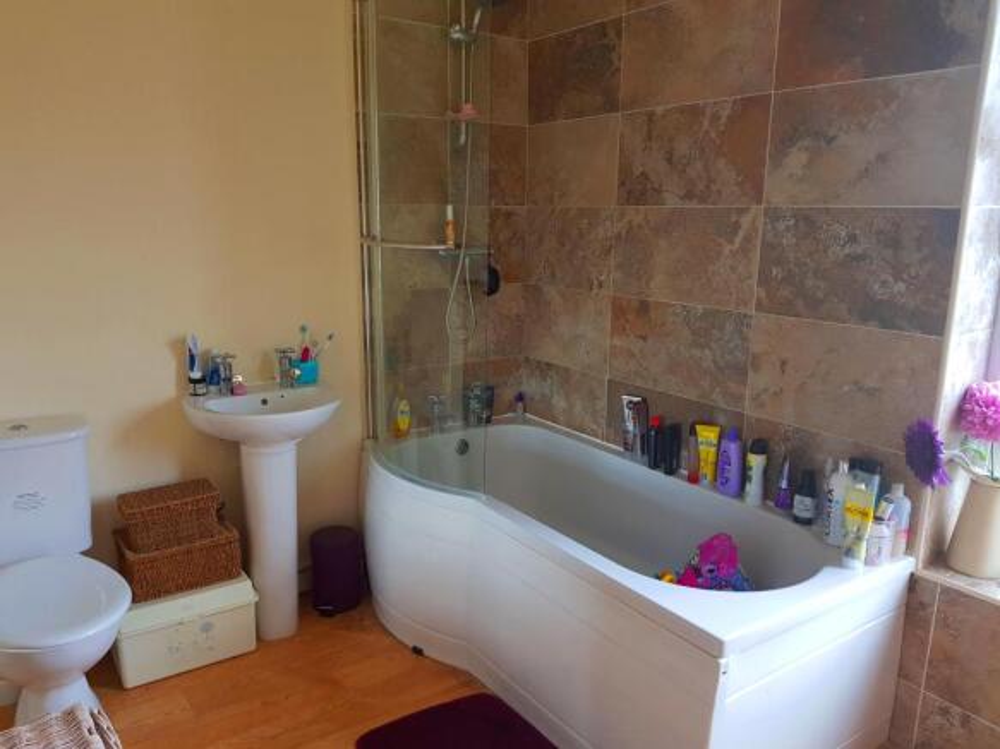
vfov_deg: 53.0
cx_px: 500
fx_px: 751
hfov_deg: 67.3
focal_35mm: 26
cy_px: 374
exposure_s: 1/60
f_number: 1.7
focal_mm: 4.2
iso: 80
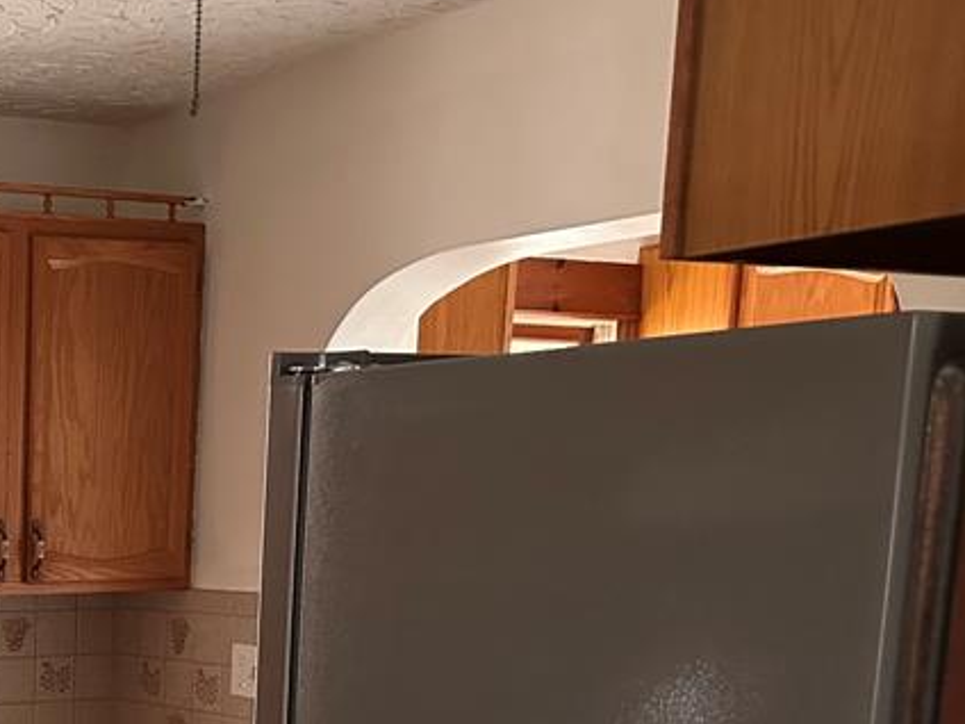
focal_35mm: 58
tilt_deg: -11.6
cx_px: -162
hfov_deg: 29.2
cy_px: 838
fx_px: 1617
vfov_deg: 23.4
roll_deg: +0.4
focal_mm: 6.86
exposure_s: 1/40
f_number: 1.78
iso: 800
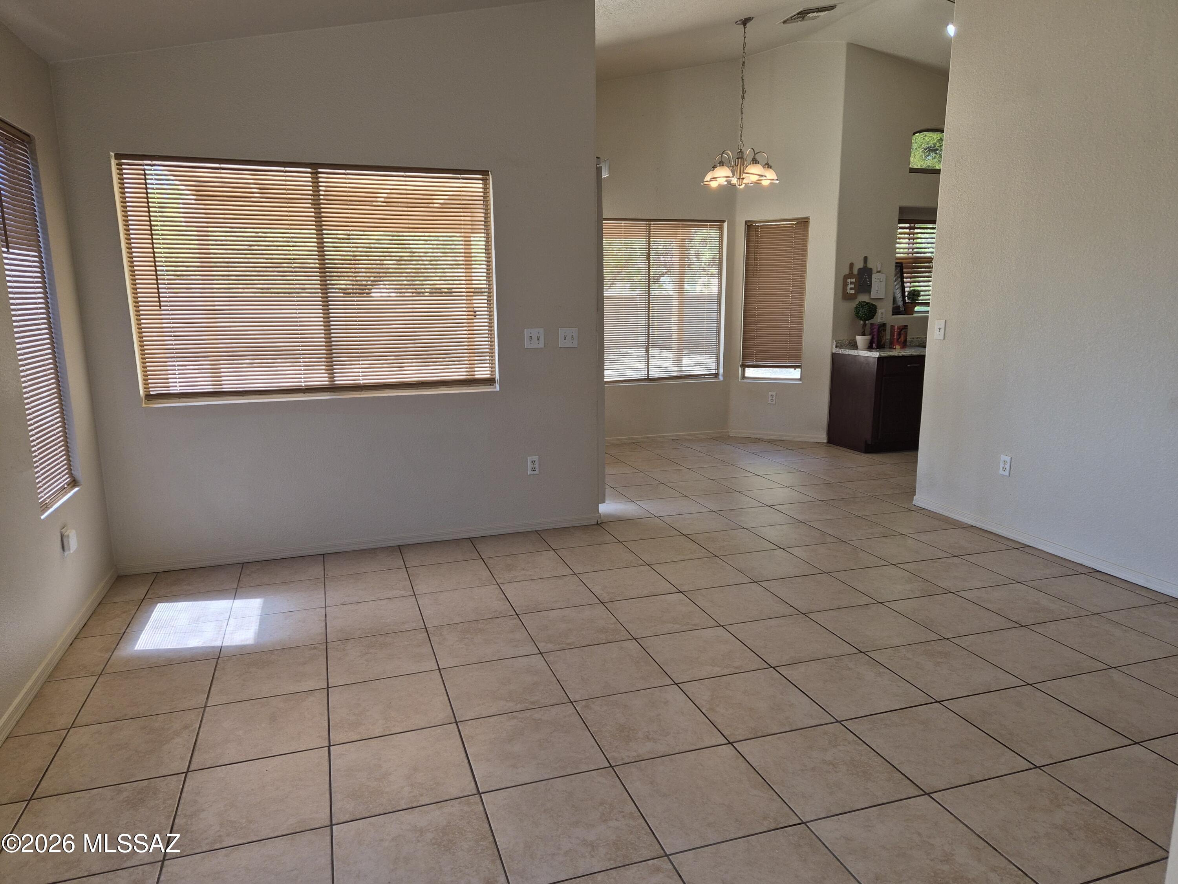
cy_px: 442
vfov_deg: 58.9
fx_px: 783
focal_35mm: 23
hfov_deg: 73.9
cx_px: 589
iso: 80
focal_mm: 5.4
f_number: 1.8
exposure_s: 1/120
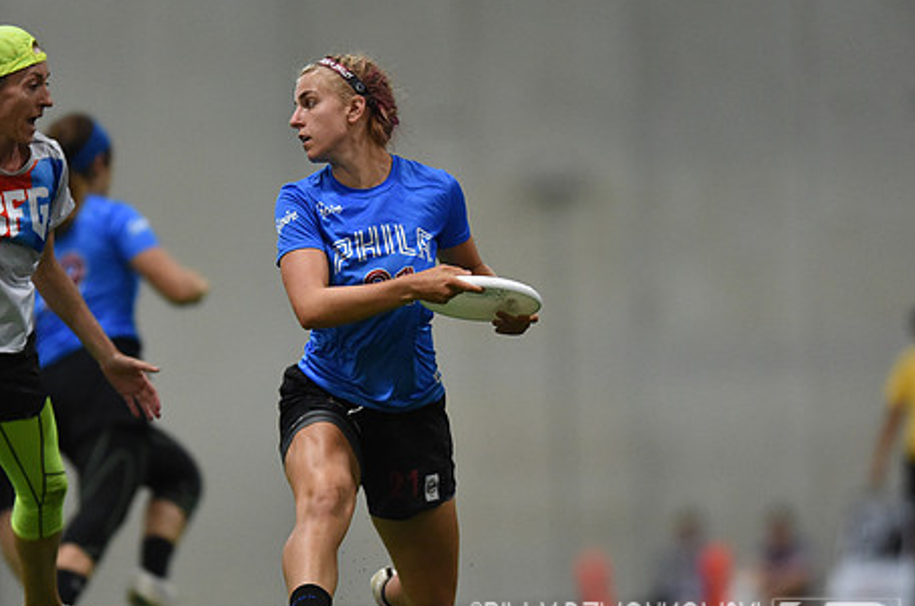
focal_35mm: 511
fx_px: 12965
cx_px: 341
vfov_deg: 2.7
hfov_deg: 4.0
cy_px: 313
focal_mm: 400
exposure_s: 1/640
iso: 10000
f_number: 2.8
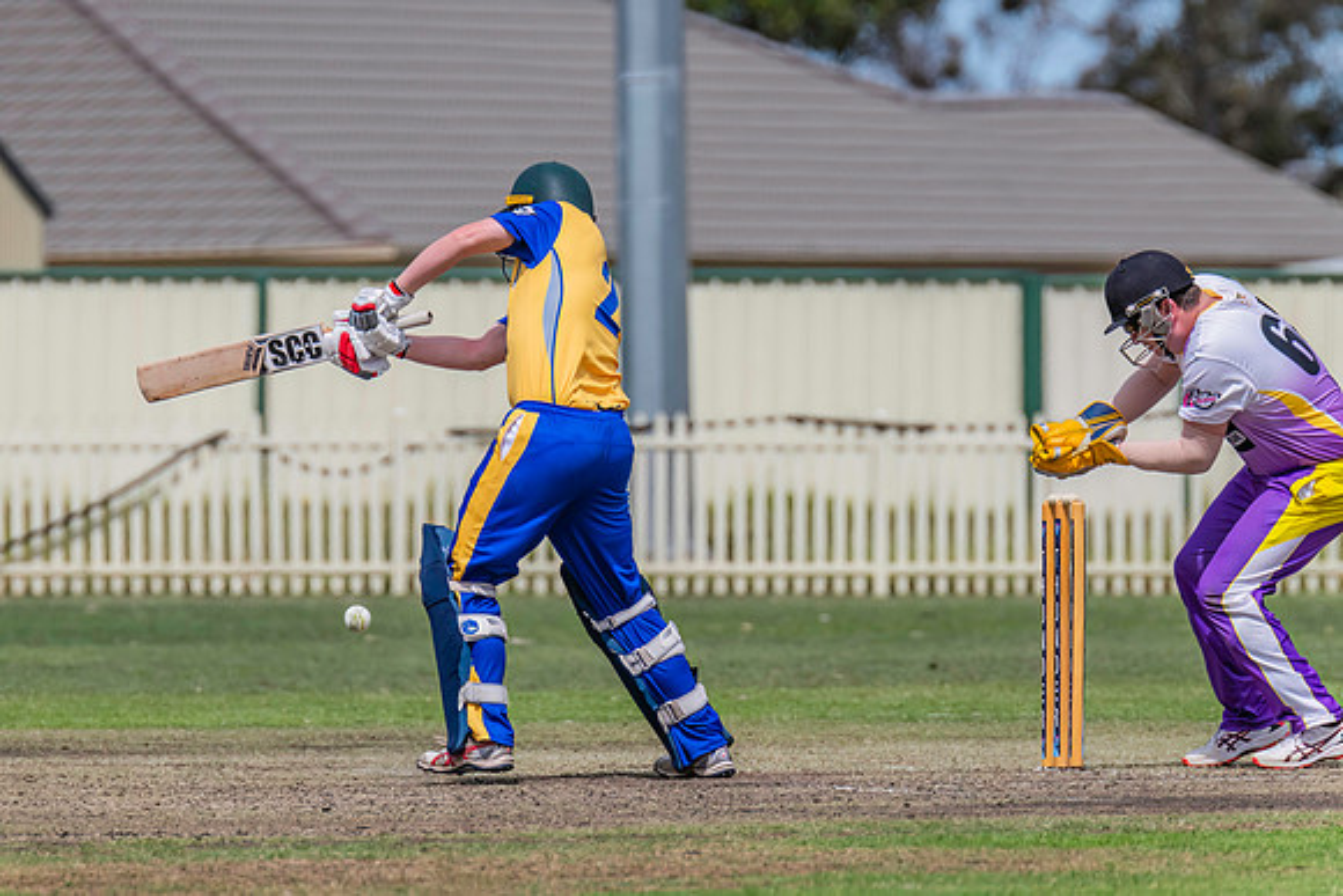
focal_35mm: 666
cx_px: 598
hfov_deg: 3.1
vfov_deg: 2.1
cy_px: 399
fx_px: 24847
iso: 800
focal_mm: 600
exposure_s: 1/2500
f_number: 9
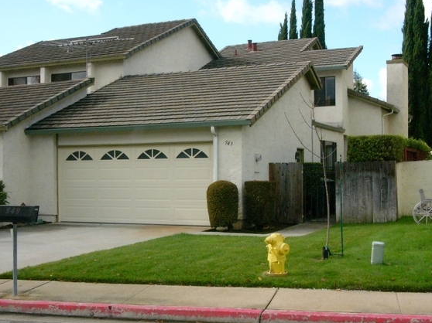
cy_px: 172
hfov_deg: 34.9
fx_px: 686
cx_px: 183
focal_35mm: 55
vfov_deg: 26.5
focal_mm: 11.6
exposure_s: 1/250
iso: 400
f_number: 11
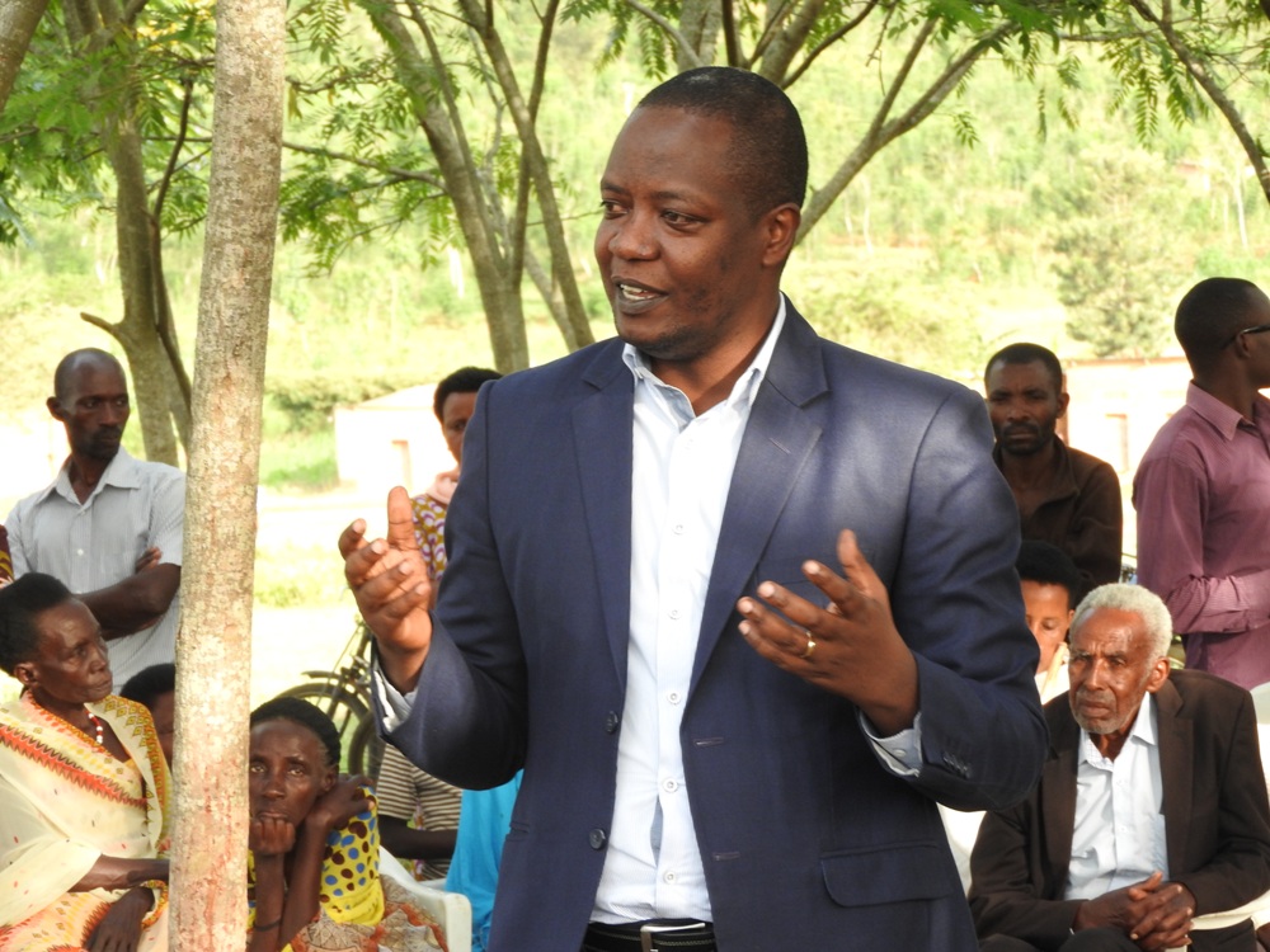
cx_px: 635
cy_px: 476
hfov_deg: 11.6
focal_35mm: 170
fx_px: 6237
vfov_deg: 8.7
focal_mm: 30.5
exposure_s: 1/60
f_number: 5.2
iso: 200
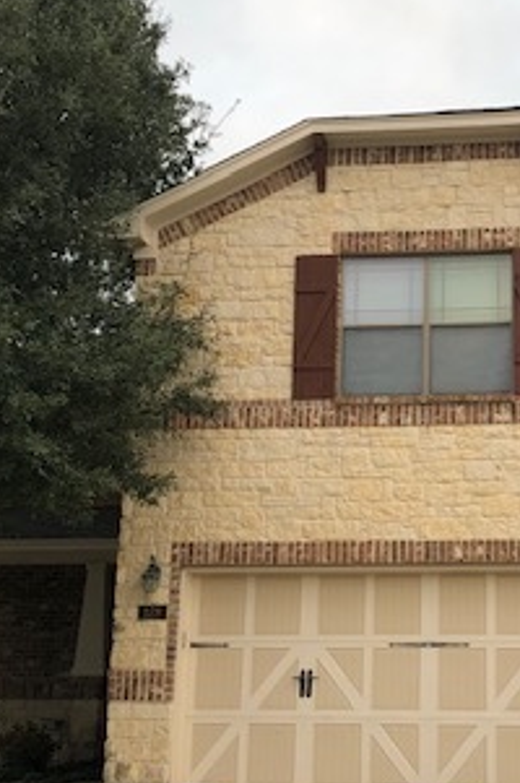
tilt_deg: +13.7
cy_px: 385
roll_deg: +0.2
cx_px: 442
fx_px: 1346
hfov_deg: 21.5
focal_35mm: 62
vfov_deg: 32.4
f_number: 1.8
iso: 20
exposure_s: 1/142
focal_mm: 4
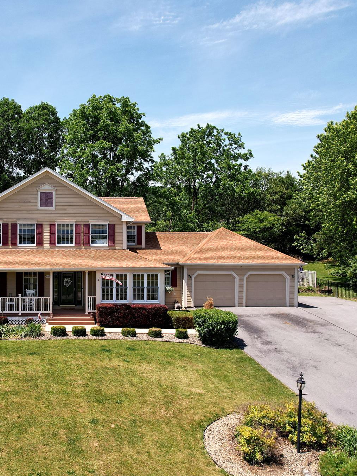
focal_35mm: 32
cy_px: 239
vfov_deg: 56.8
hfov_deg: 43.8
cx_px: 135
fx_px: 440
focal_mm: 8.38
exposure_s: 1/1250
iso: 110
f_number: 2.8
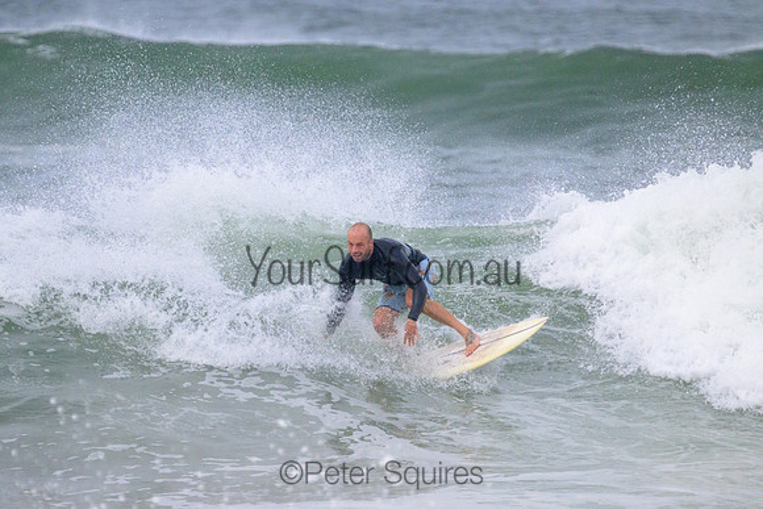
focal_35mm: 852
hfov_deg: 2.4
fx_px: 18058
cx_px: 357
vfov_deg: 1.6
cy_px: 271
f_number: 11
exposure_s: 1/3200
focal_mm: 800
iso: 3600
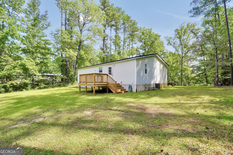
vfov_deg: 77.3
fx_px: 97
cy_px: 78
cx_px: 116
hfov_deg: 100.4
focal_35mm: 15
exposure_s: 1/100
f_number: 7.1
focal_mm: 10
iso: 100
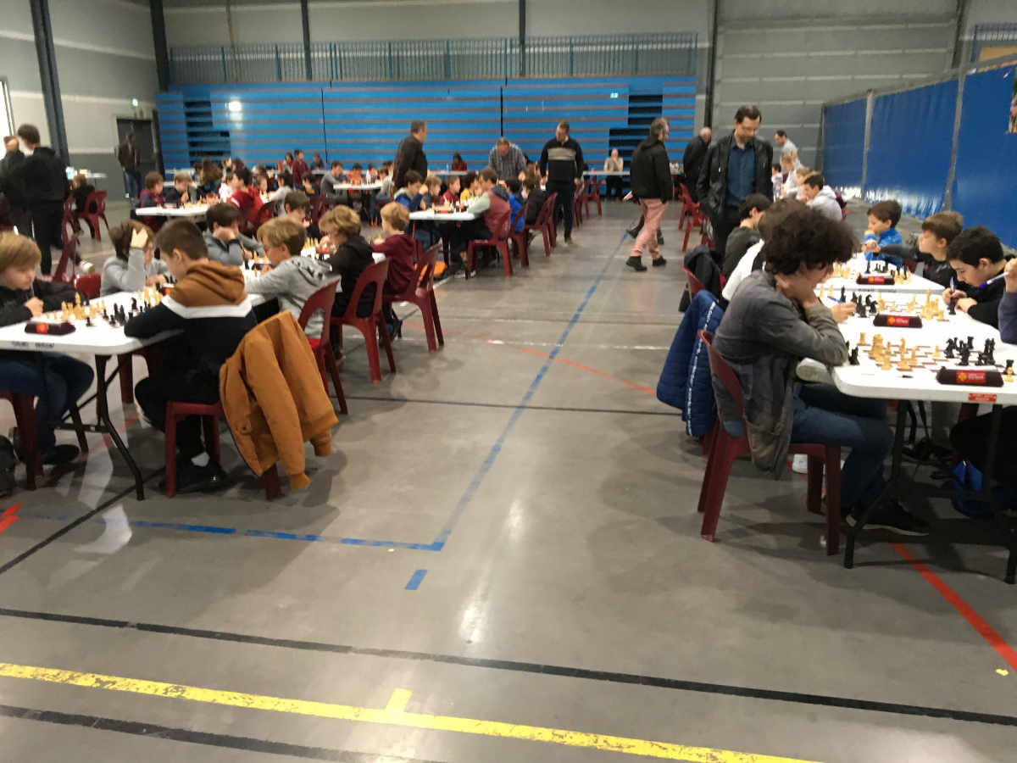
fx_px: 852
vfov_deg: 48.2
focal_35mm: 29
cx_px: 508
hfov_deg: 61.7
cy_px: 382
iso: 200
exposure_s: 1/25
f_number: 2.2
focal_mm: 4.2
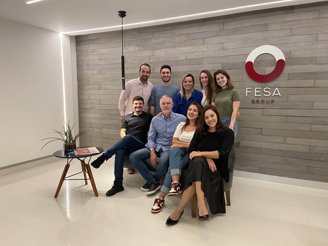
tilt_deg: -5.6
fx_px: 246
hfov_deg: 67.3
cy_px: 123
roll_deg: +0.1
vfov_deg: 53.1
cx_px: 164
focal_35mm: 26
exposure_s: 1/60
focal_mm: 4.25
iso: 160
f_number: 1.8
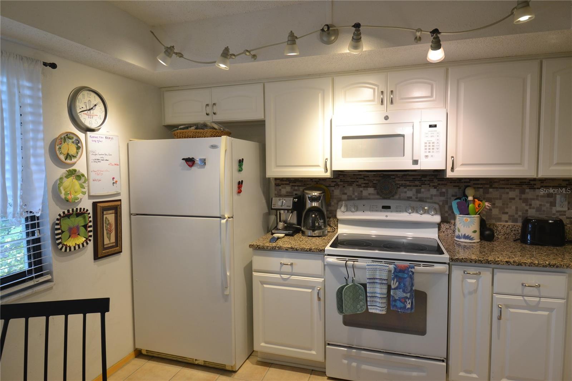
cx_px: 286
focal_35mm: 21
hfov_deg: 81.2
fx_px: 334
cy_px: 190
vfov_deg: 59.5
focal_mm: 14
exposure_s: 1/60
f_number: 4
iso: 400
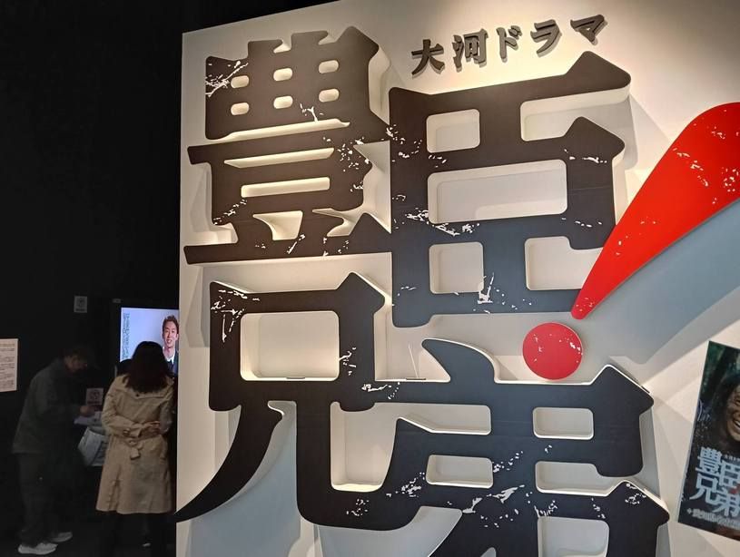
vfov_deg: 51.5
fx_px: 578
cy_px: 278
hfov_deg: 65.2
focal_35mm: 27
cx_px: 370
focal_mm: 3.98
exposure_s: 1/33.3
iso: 640
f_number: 1.8
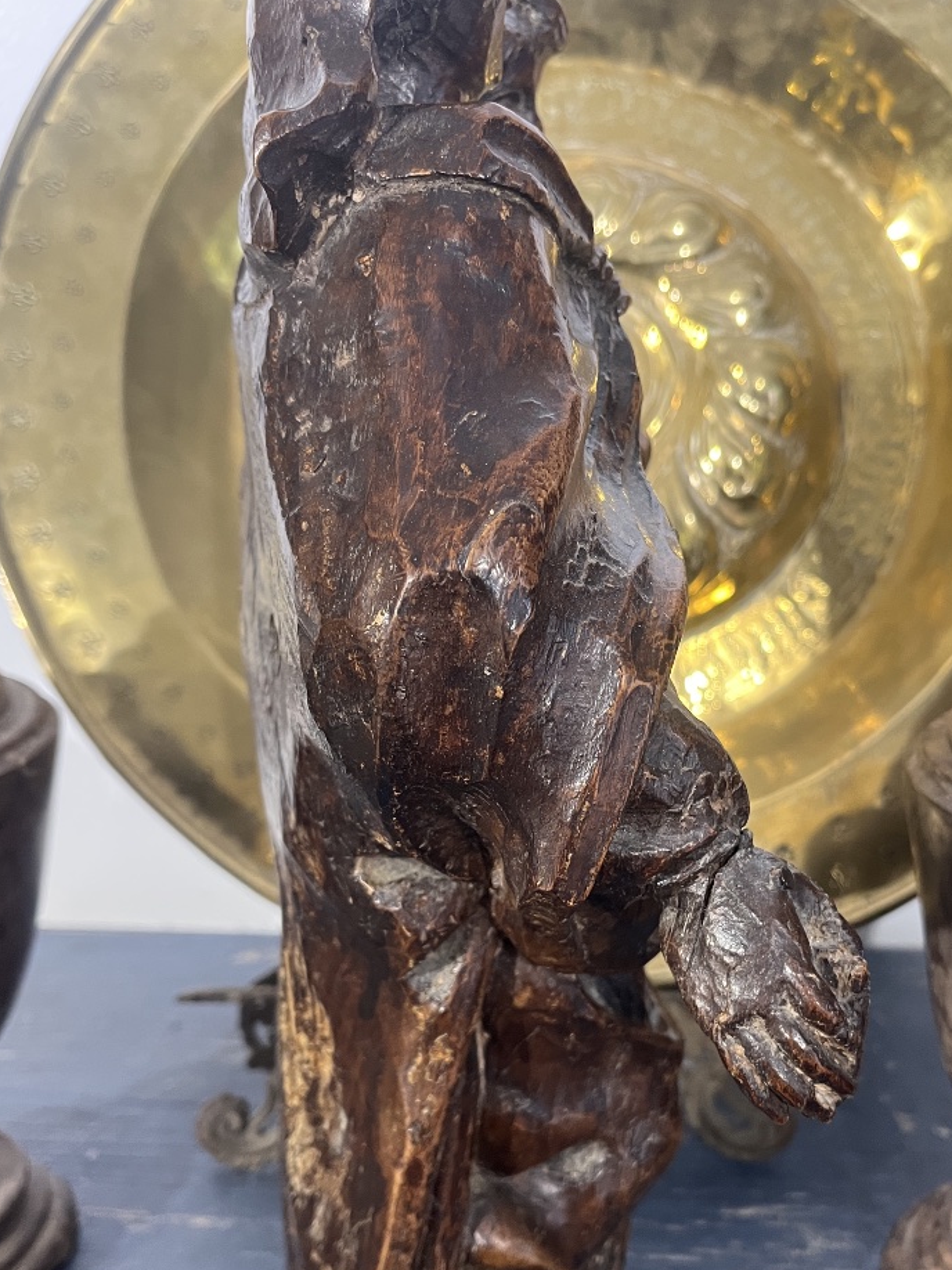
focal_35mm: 34
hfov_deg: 41.7
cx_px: 552
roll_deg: +1.1
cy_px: 786
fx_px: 1247
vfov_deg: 53.4
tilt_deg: -20.6
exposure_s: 1/50
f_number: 1.6
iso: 250
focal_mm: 5.1
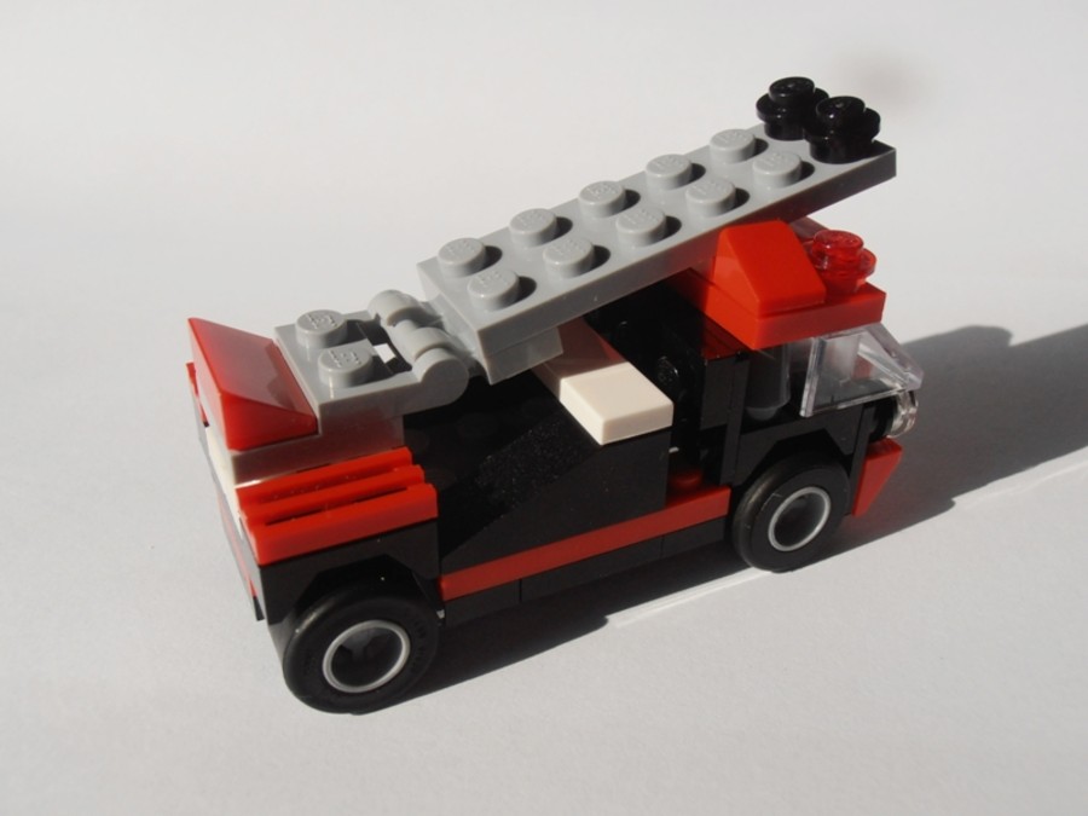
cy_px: 408
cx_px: 544
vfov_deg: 38.7
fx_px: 1163
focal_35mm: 37
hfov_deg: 50.1
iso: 80
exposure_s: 1/640
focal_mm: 6.61
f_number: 3.9
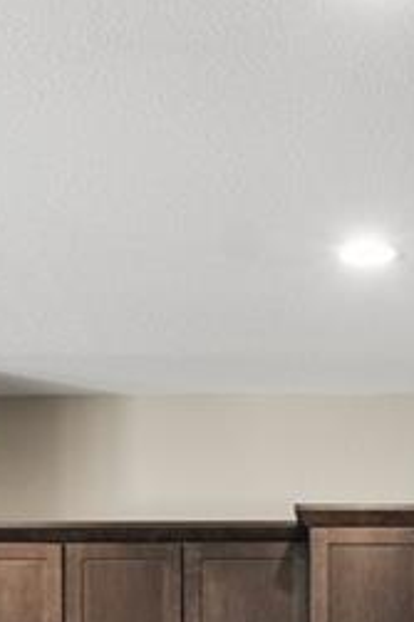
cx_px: 364
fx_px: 1762
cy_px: 860
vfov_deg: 18.3
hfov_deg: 13.3
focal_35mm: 102
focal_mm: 16
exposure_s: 1.3
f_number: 8
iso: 160
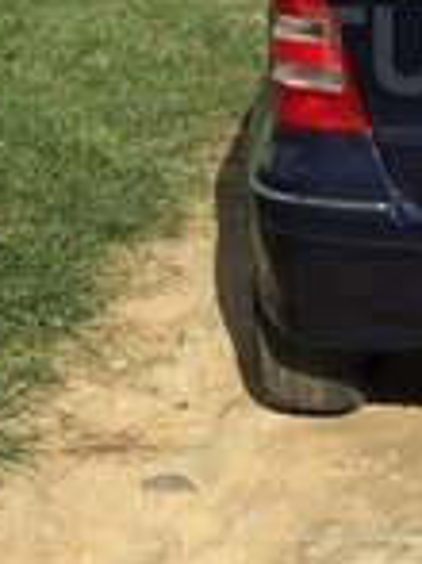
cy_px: 50
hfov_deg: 14.3
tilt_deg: -13.6
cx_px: 595
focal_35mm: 98
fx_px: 1595
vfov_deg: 19.7
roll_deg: +0.6
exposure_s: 1/1883
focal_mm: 4.15
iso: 32
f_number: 2.2
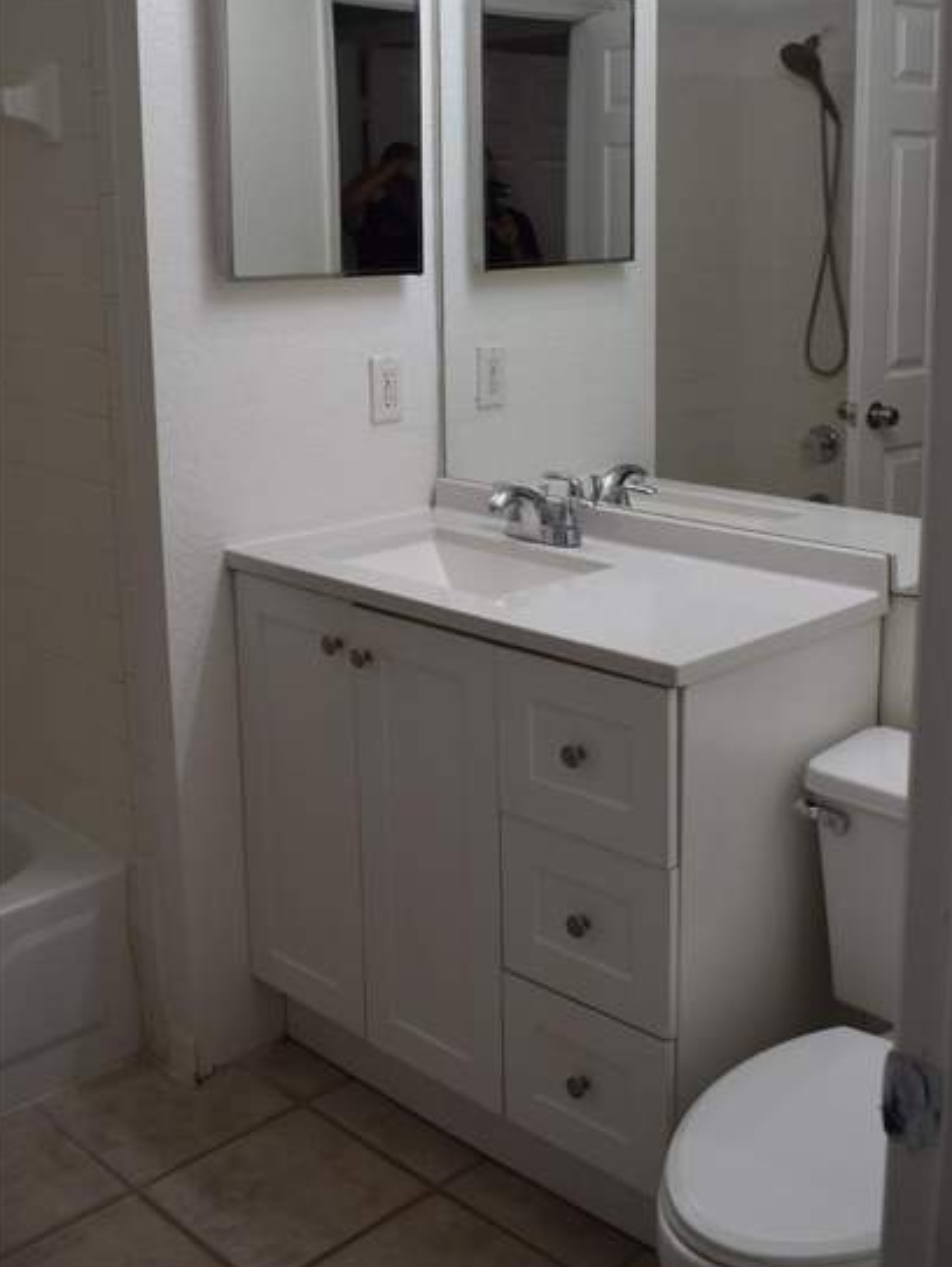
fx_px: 1538
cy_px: 496
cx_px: 548
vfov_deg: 44.5
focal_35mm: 42
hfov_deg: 34.3
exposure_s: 1/125
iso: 360
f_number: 5.6
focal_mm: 22
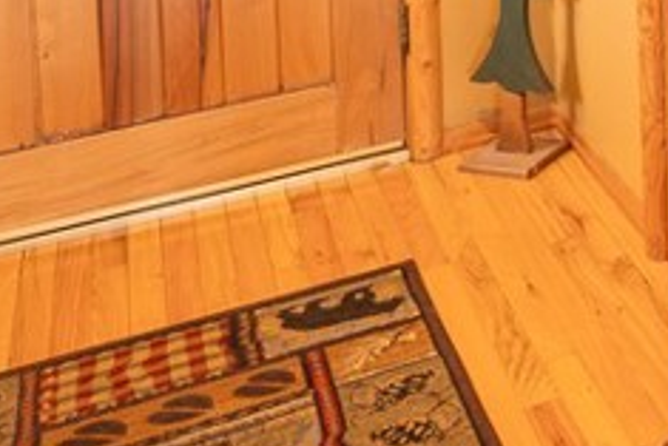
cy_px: -129
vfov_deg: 19.4
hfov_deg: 22.6
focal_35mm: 65
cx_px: 1103
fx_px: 1205
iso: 320
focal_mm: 14.9
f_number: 4.5
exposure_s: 1/5
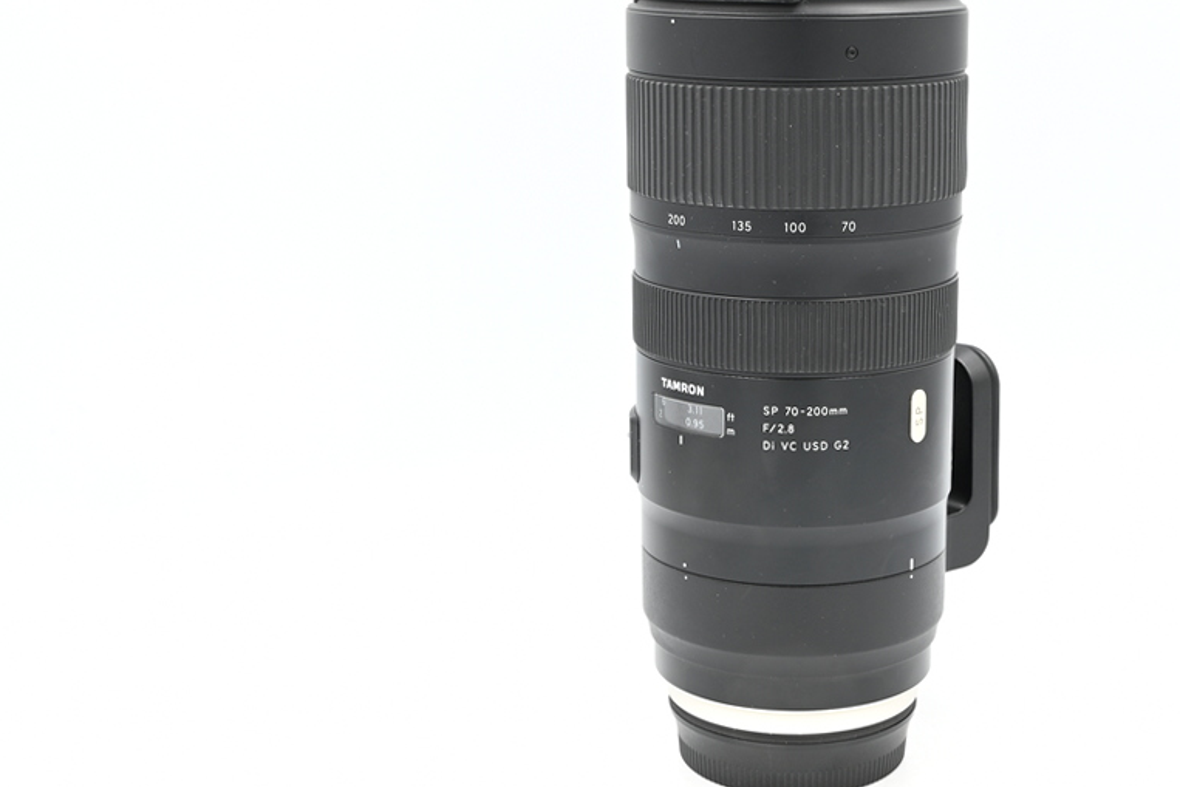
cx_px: 735
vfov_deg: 22.3
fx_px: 2000
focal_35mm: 61
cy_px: 356
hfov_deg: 32.7
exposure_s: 1/13
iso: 200
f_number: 14
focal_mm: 48
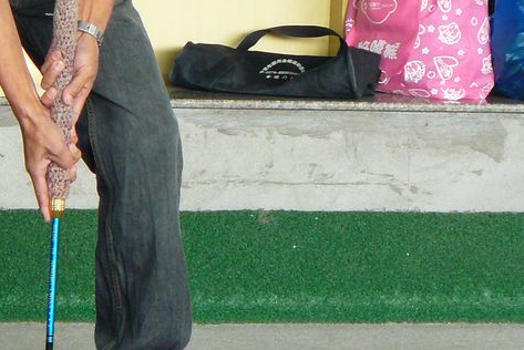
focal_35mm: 477
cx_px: 70
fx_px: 6947
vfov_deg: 2.9
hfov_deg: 4.3
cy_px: 47
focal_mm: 35.4
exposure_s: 1/80
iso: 200
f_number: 3.3
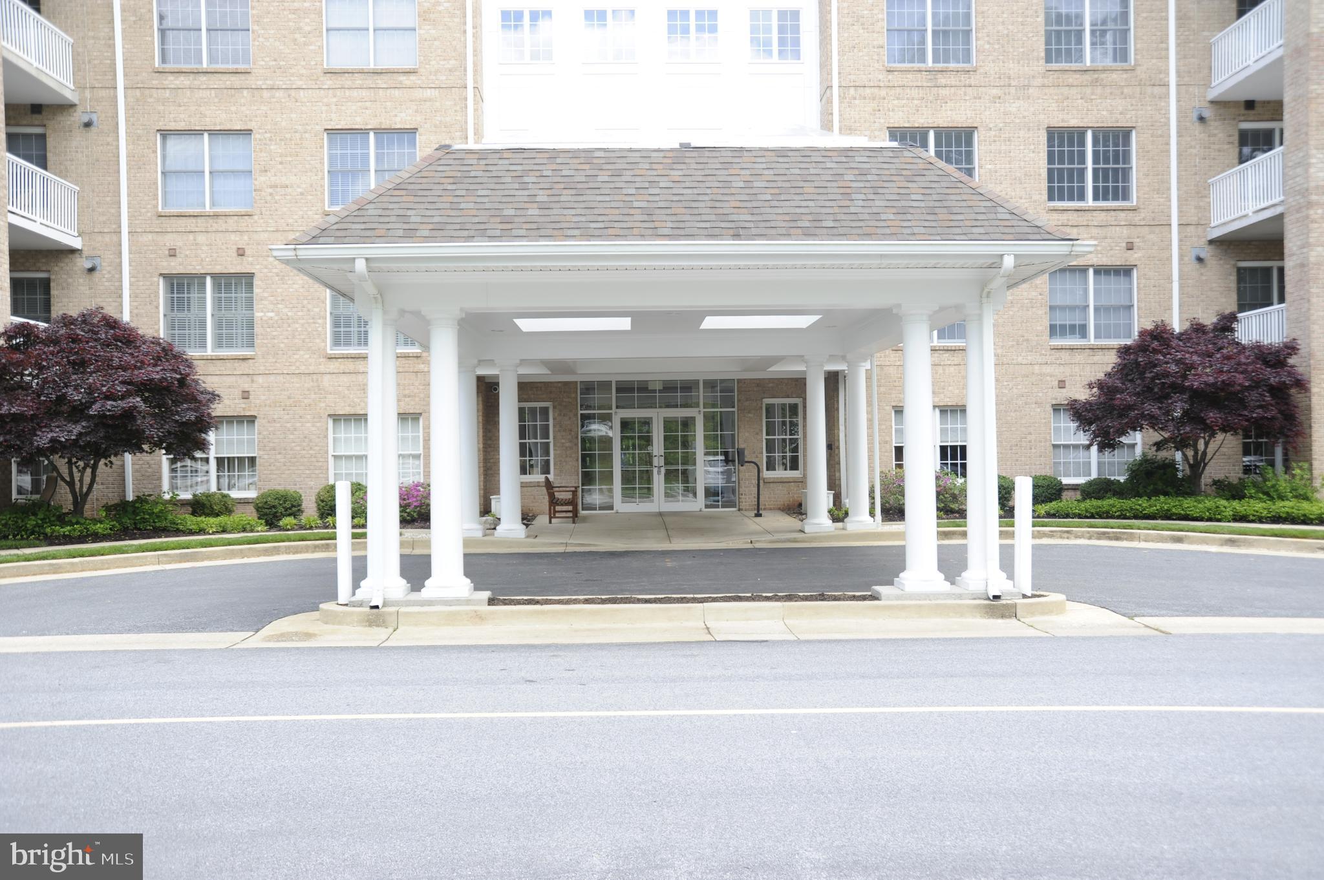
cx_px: 662
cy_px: 440
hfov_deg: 55.8
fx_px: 1249
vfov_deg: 38.8
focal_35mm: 34
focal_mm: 34
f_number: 5.6
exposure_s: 1/125
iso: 200
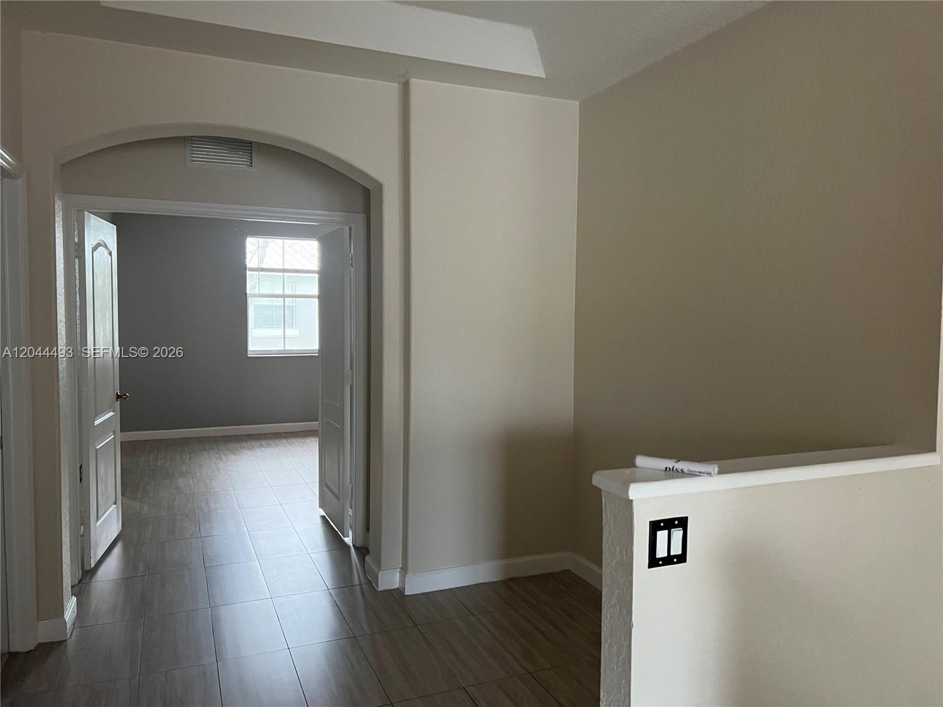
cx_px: 472
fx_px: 708
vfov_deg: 53.1
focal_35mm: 26
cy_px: 354
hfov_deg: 67.3
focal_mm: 5.7
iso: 500
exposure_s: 1/56
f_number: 1.5
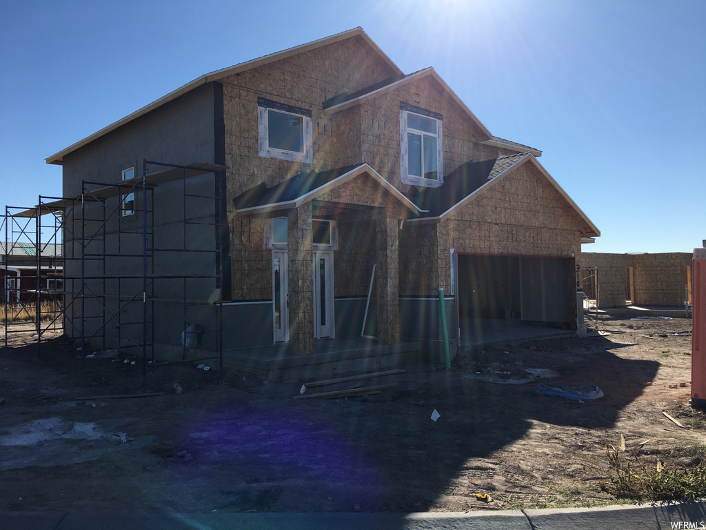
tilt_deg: +3.3
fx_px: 591
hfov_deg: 61.7
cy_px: 265
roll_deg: +0.7
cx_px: 353
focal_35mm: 29
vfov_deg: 48.2
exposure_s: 1/1832
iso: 25
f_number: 2.2
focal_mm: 4.15
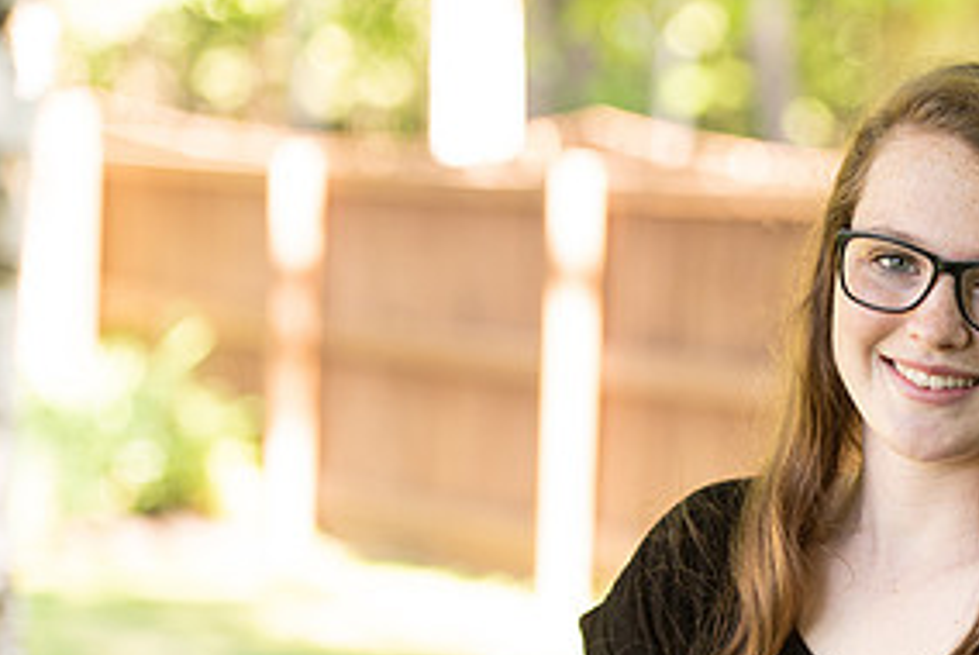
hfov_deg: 10.2
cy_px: 515
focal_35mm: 200
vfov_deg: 6.9
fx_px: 5444
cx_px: 962
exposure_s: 1/200
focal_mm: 98
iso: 400
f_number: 2.8
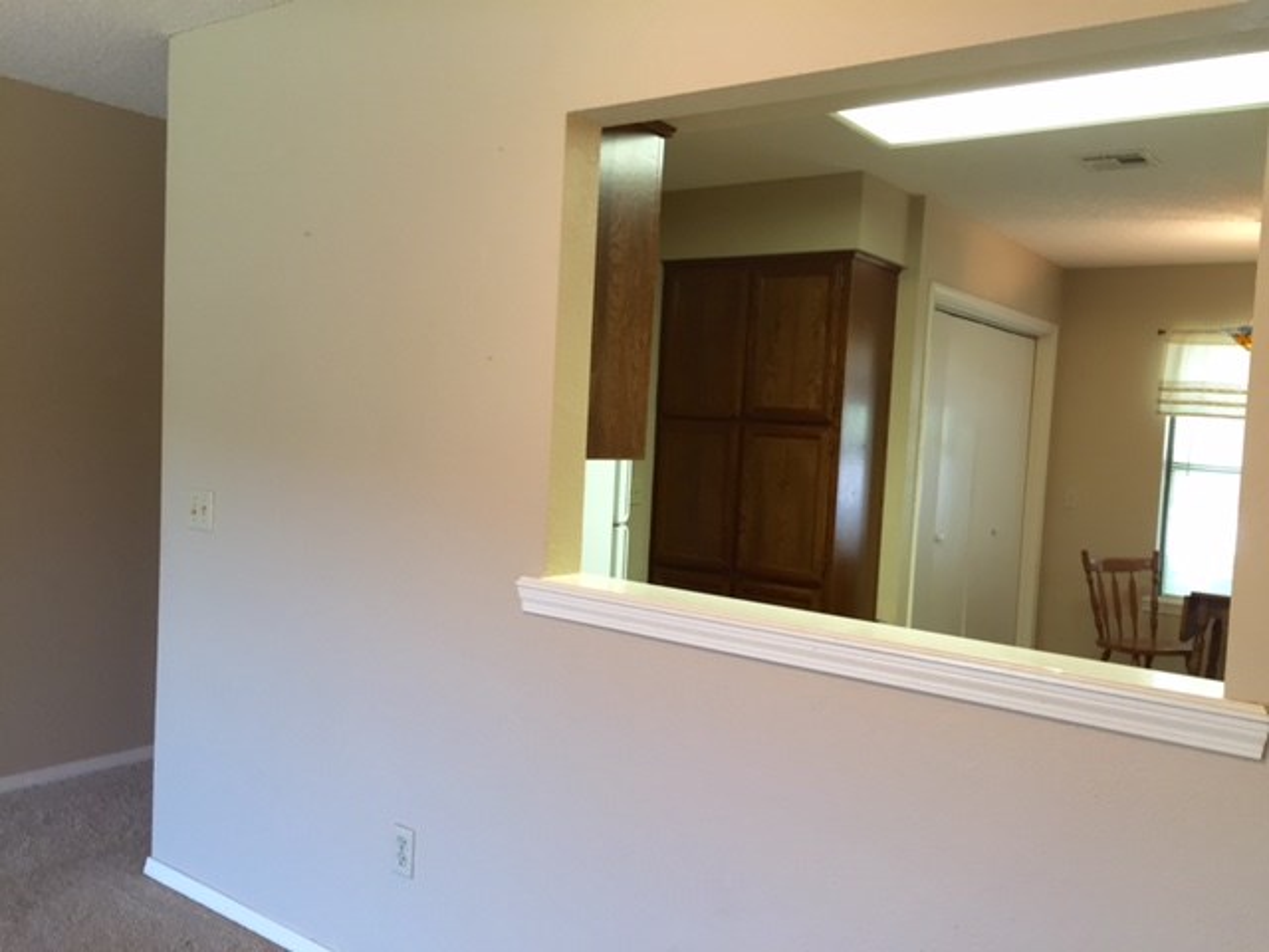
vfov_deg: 48.2
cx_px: 634
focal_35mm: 29
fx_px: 1063
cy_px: 476
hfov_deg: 61.7
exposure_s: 1/30
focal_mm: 4.15
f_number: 2.2
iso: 64
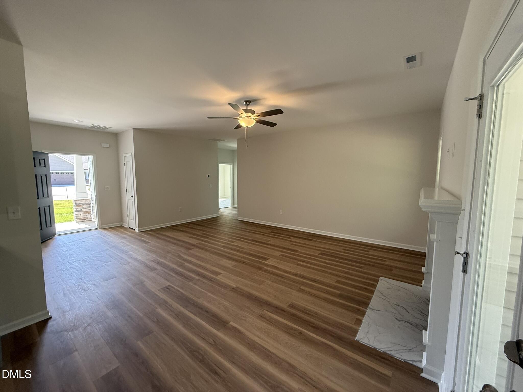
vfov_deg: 85.7
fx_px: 212
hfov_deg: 102.1
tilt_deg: -3.3
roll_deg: +0.3
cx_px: 262
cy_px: 196
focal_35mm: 14
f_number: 2.2
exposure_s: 1/120
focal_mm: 2.22
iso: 200
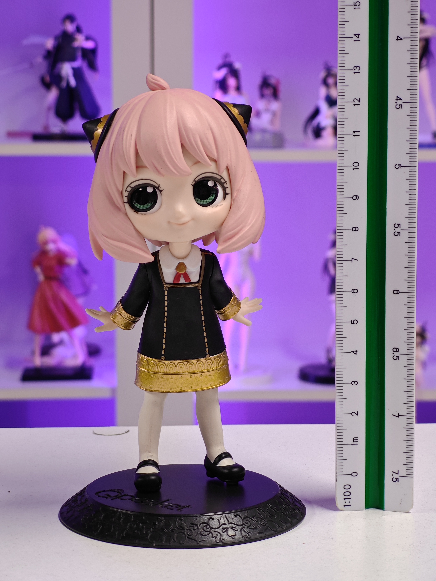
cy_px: 290
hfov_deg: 18.4
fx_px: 1344
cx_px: 218
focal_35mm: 80
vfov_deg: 24.4
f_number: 2.4
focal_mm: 7.48
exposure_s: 1/18.9
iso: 400
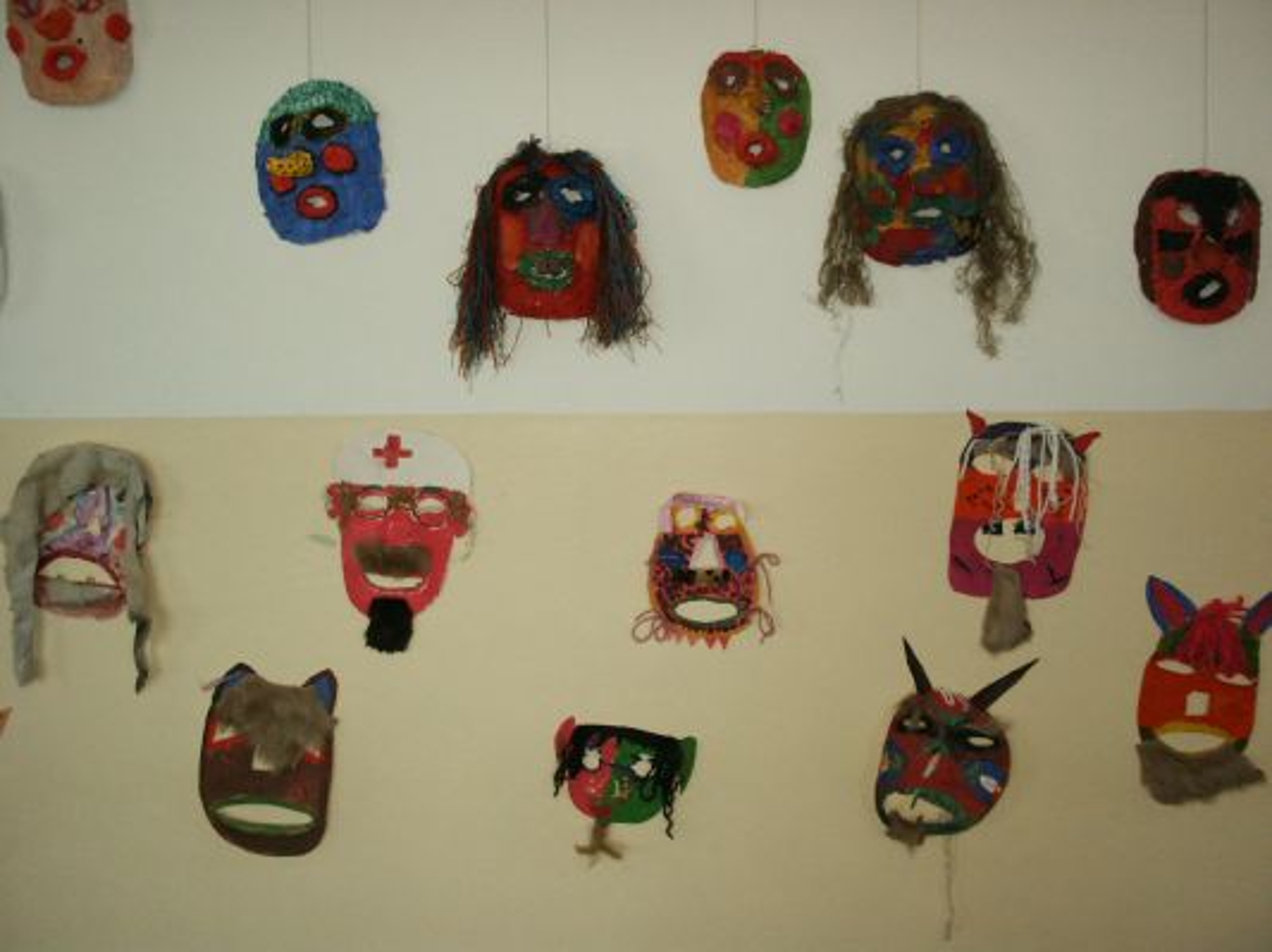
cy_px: 476
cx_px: 636
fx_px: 1285
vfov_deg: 40.7
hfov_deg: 52.7
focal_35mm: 35
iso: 200
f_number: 3
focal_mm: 7.18
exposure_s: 1/350
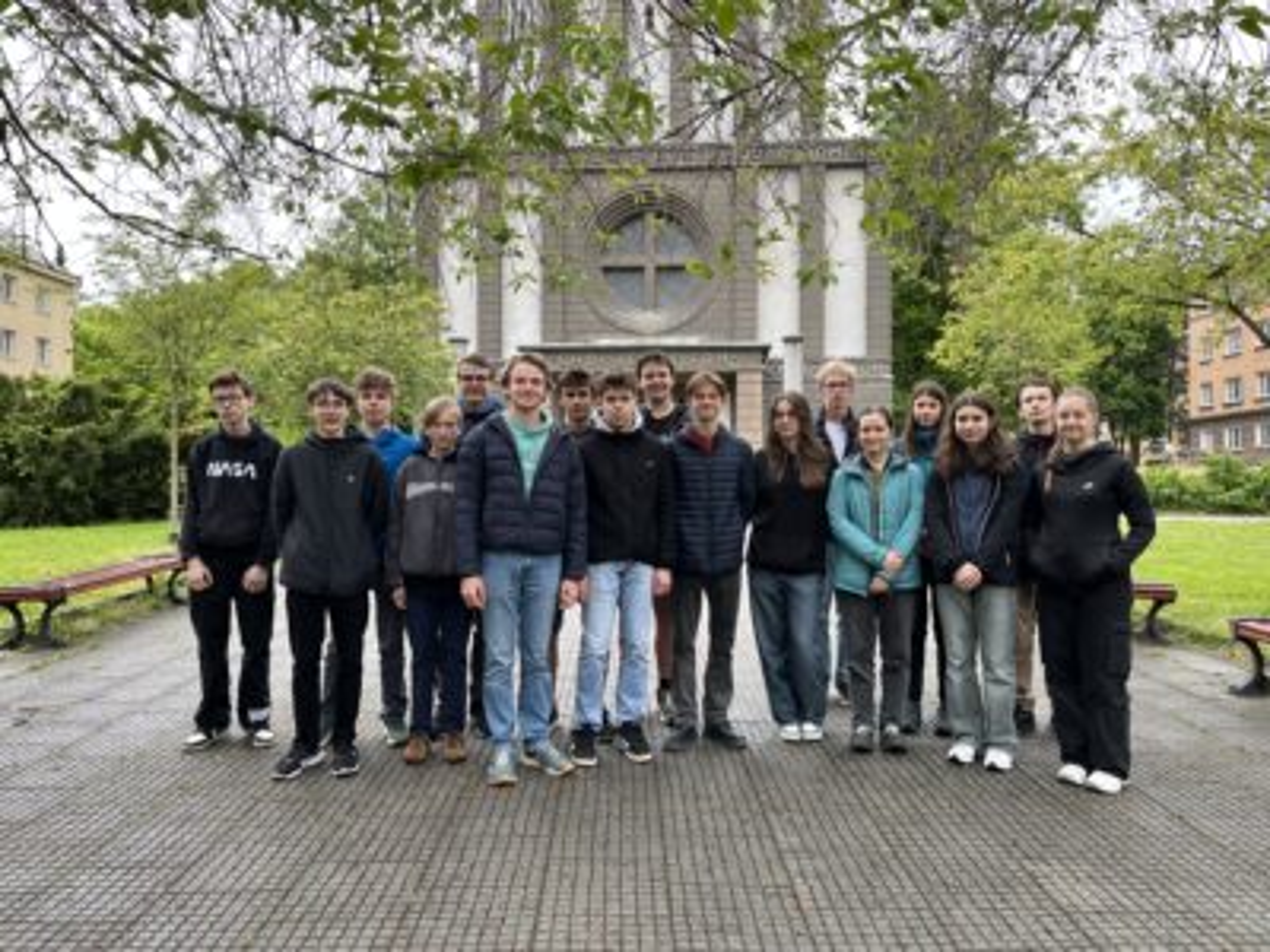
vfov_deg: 53.1
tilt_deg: +0.9
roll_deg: -1.1
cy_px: 476
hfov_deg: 67.3
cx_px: 635
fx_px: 954
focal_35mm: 26
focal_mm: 5.1
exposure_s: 1/483
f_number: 1.6
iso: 50
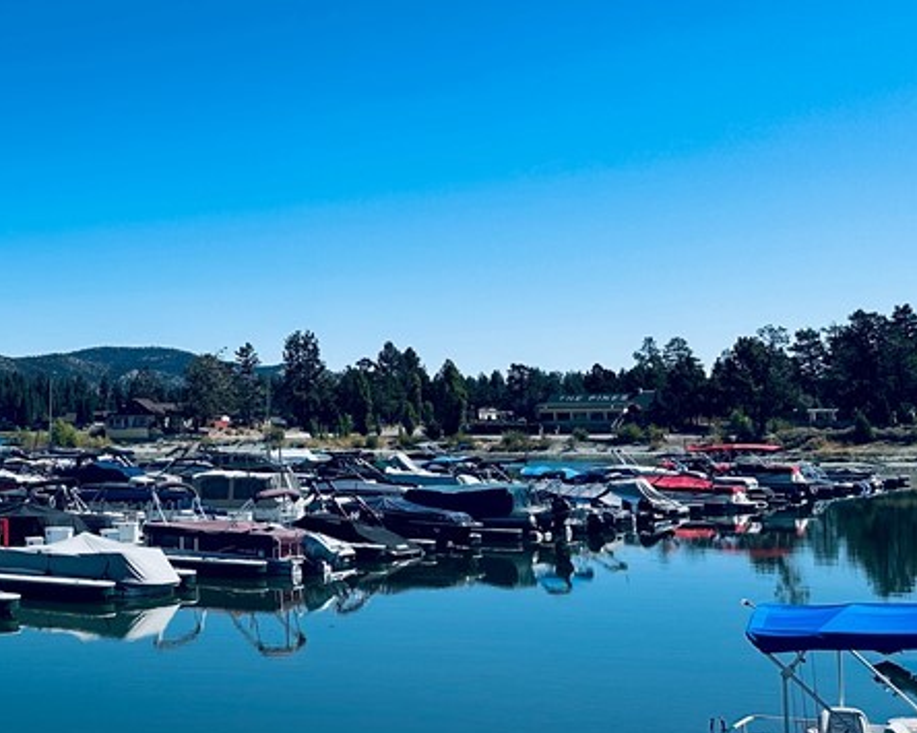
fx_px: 1465
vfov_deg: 27.8
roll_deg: +2.7
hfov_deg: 32.4
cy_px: 215
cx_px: 29
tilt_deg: +6.7
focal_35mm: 54
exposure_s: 1/5848
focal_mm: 6.86
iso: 80
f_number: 1.78
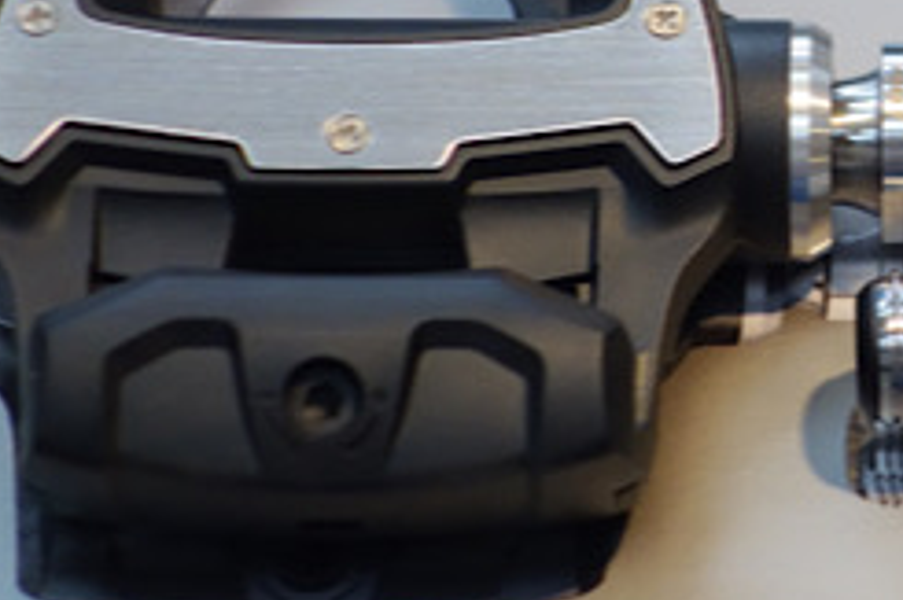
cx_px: 1054
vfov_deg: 4.9
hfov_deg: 7.4
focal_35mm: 277
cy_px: 66
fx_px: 6943
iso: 800
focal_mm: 35.96
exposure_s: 1/80
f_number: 4.9
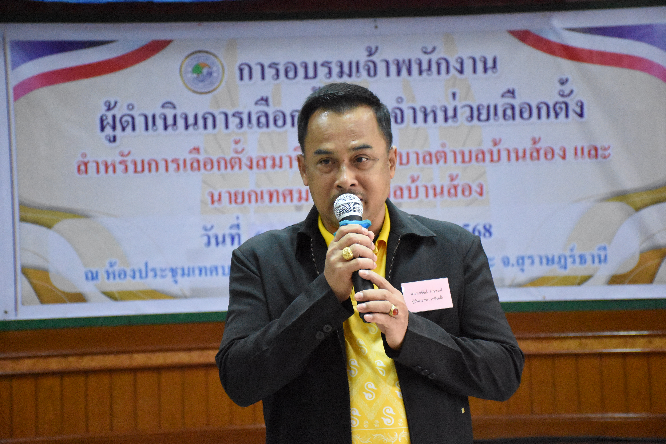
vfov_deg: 15.2
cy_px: 222
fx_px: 1665
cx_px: 333
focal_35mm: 90
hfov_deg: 22.6
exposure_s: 1/250
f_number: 5.6
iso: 12800
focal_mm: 60
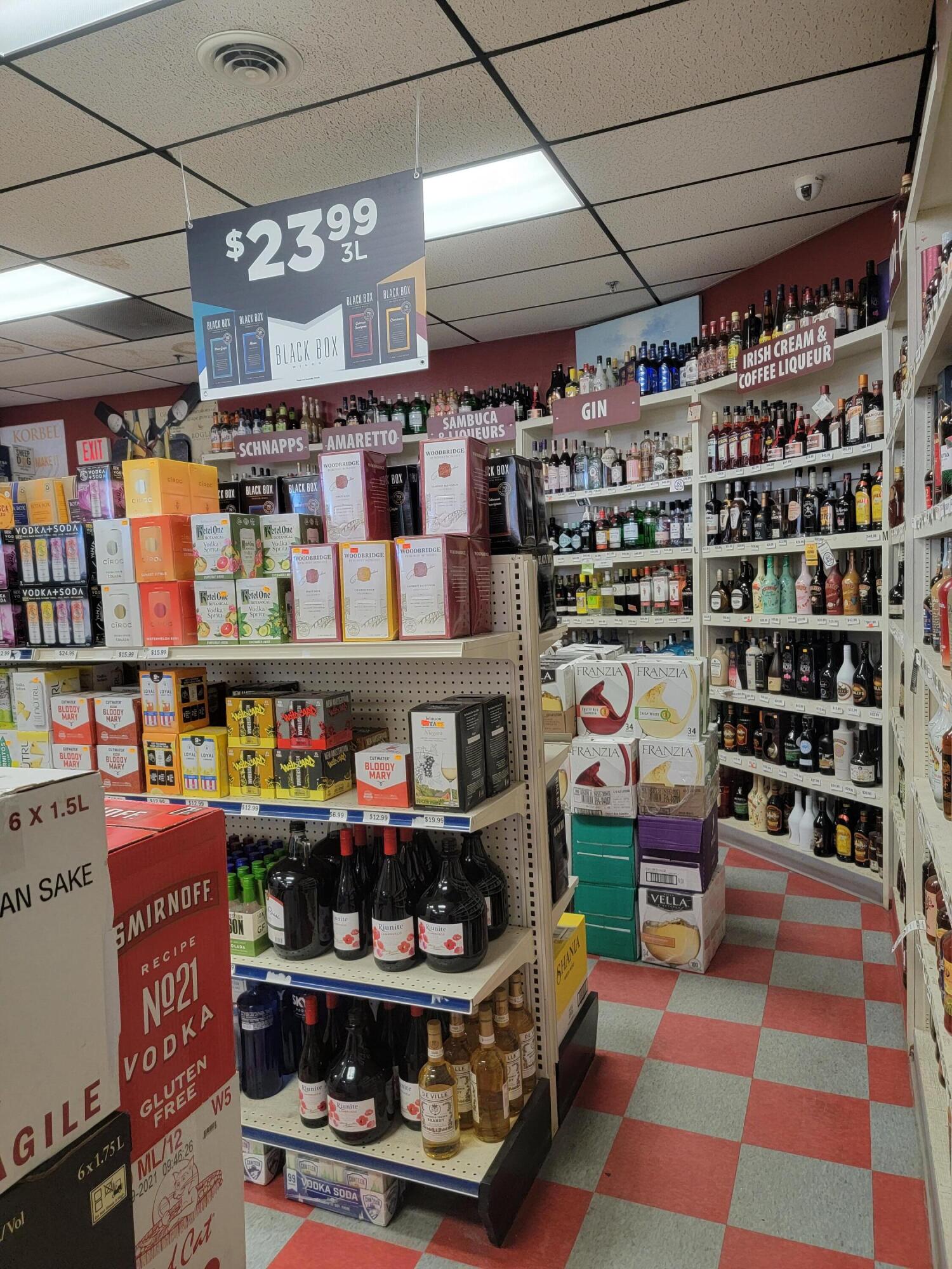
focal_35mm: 24
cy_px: 634
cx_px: 476
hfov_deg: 56.8
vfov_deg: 71.6
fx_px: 880
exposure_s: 1/120
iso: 250
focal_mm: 6.7
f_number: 1.8
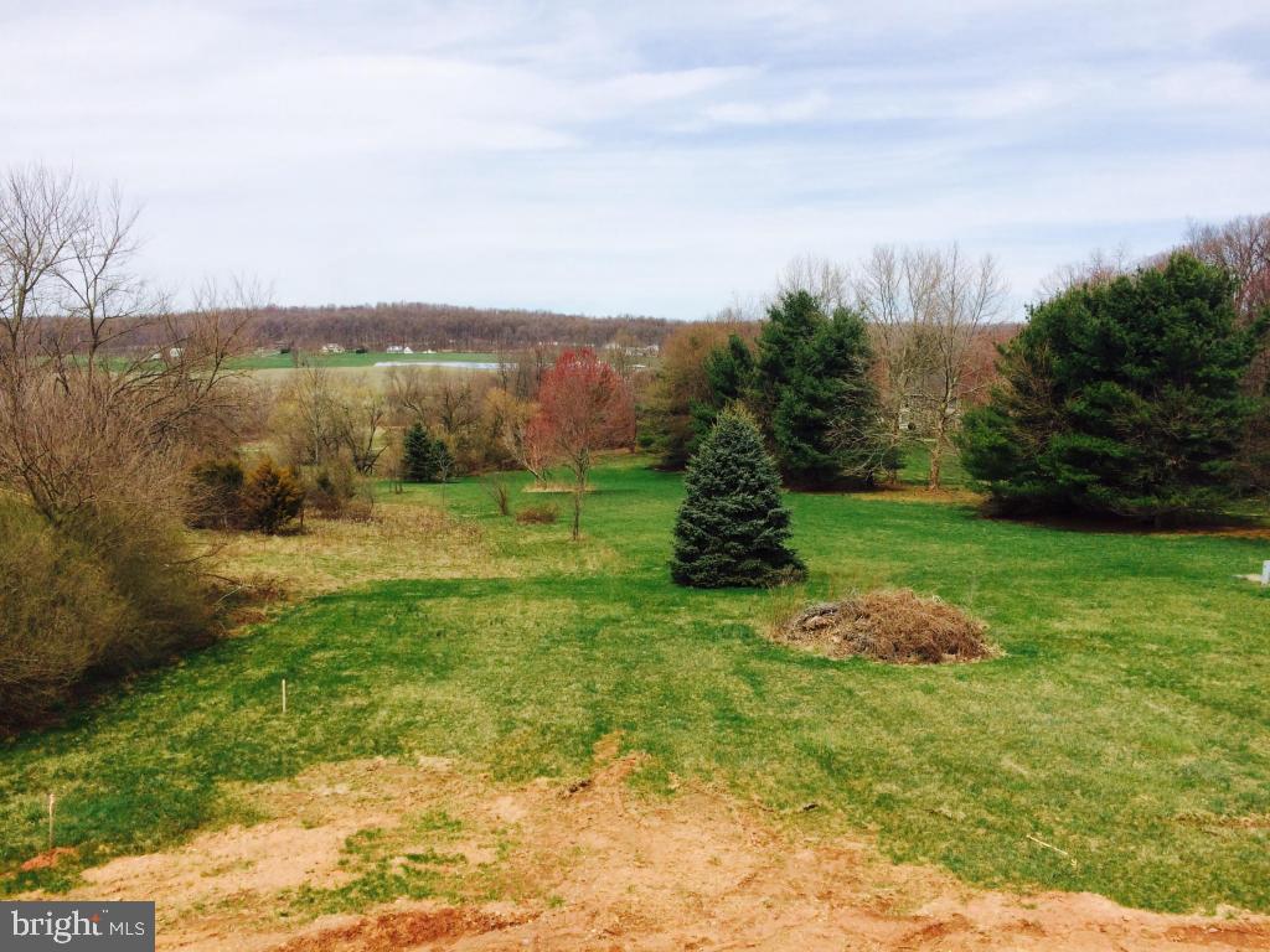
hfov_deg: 61.7
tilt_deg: -6.7
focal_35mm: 29
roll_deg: +0.7
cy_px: 476
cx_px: 635
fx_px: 1064
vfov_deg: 48.2
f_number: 2.2
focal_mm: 4.15
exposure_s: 1/2564
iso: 32
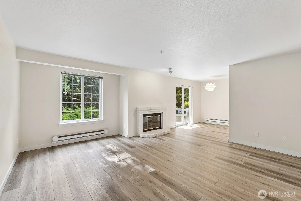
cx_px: 150
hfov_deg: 100.4
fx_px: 125
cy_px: 100
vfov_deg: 77.3
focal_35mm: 15
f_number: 9
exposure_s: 1/4
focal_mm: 10
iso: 250
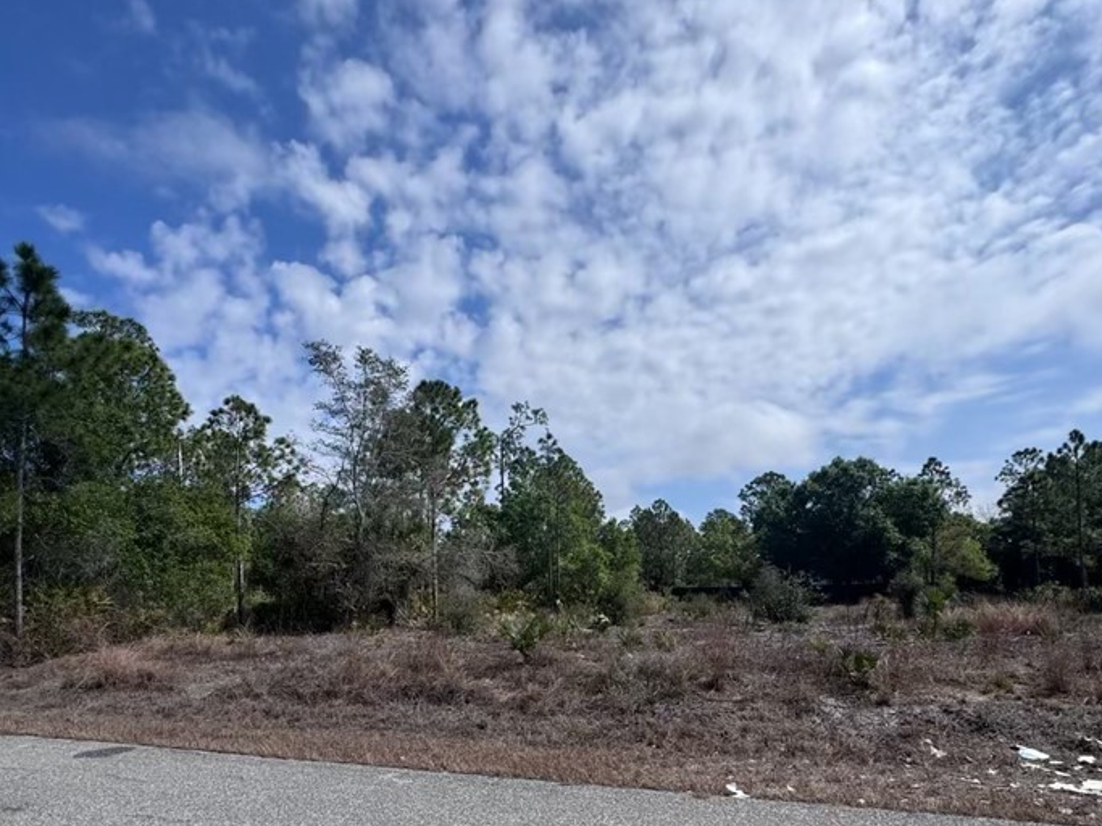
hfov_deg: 78.9
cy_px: 561
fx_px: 668
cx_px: 592
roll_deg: +1.5
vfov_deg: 61.6
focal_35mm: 21
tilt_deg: +2.4
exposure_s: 1/3717
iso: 50
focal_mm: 2.22
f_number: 2.2
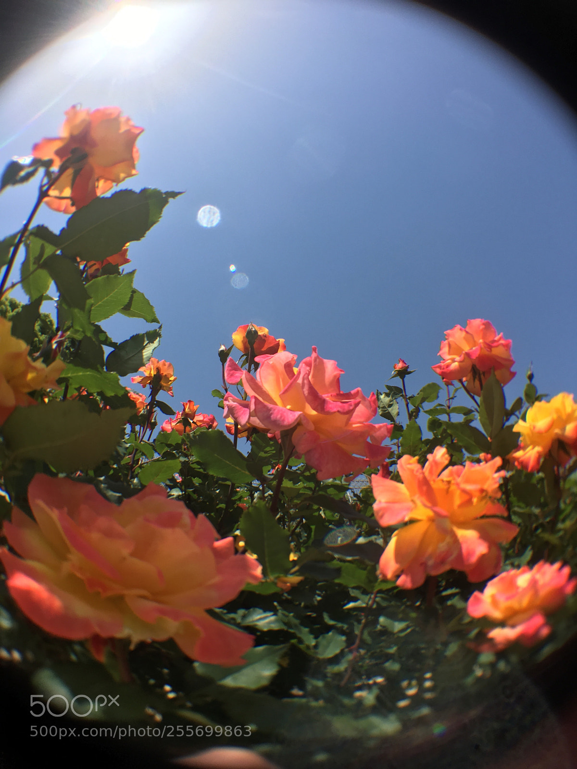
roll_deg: +1.0
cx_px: 288
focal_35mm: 29
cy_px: 384
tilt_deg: +43.0
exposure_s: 1/1350
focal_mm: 4.15
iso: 25
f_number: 2.2
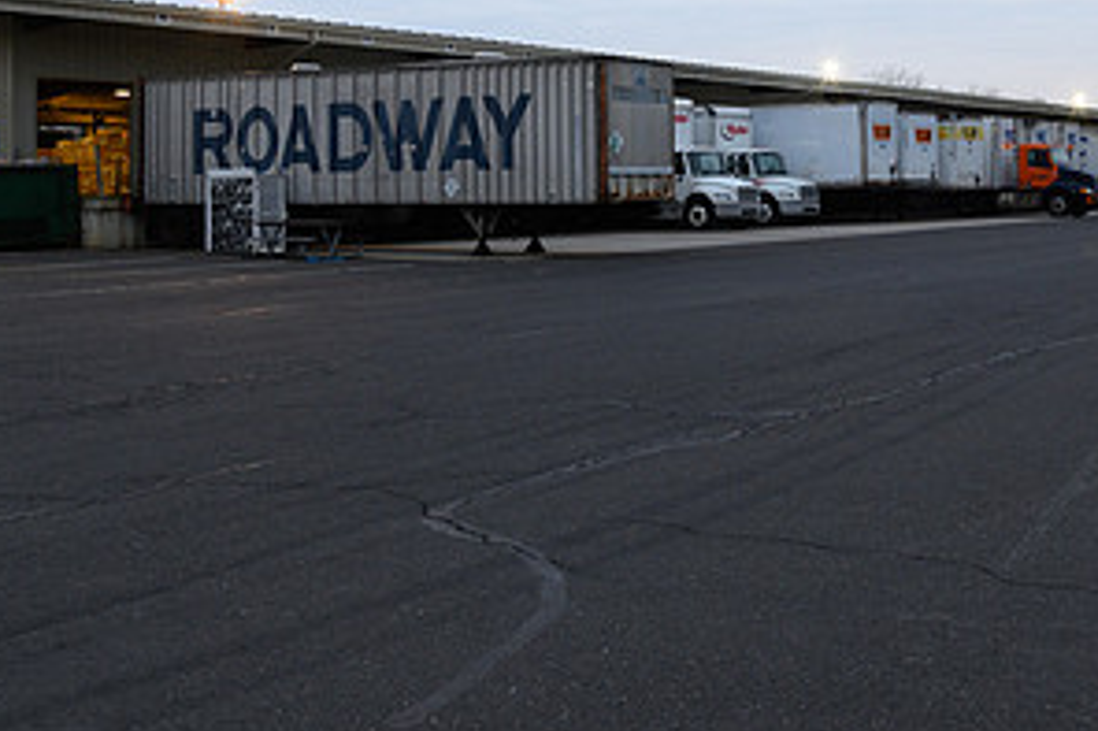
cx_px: 846
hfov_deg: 40.5
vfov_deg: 28.0
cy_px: 148
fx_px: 1433
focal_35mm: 47
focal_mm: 24
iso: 800
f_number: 5.6
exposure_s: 1/40
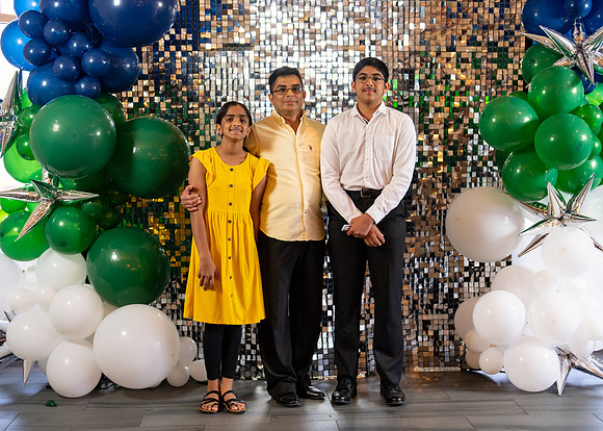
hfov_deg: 34.7
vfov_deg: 25.1
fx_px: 966
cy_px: 217
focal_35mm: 56
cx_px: 303
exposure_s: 1/320
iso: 800
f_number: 1.2
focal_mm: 50
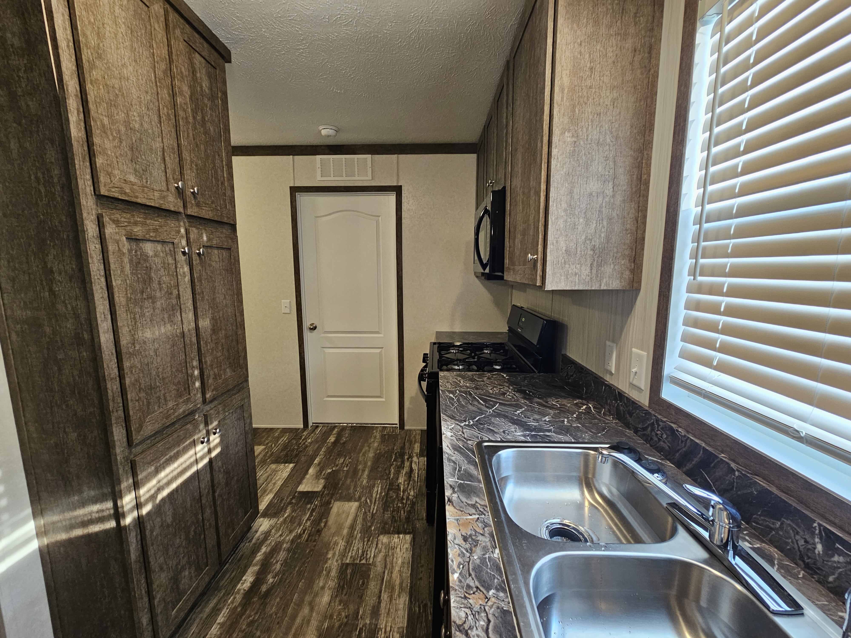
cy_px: 319
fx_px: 320
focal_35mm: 13
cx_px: 426
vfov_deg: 89.9
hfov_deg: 106.2
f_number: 2.2
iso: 200
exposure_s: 1/60
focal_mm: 2.2
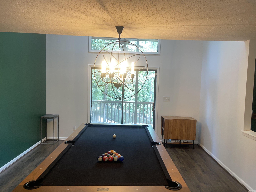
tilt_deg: -5.7
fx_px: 185
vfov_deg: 54.9
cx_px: 128
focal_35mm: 25
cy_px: 96
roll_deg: -1.9
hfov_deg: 69.4
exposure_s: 1/29
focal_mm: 5.1
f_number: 1.6
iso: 40
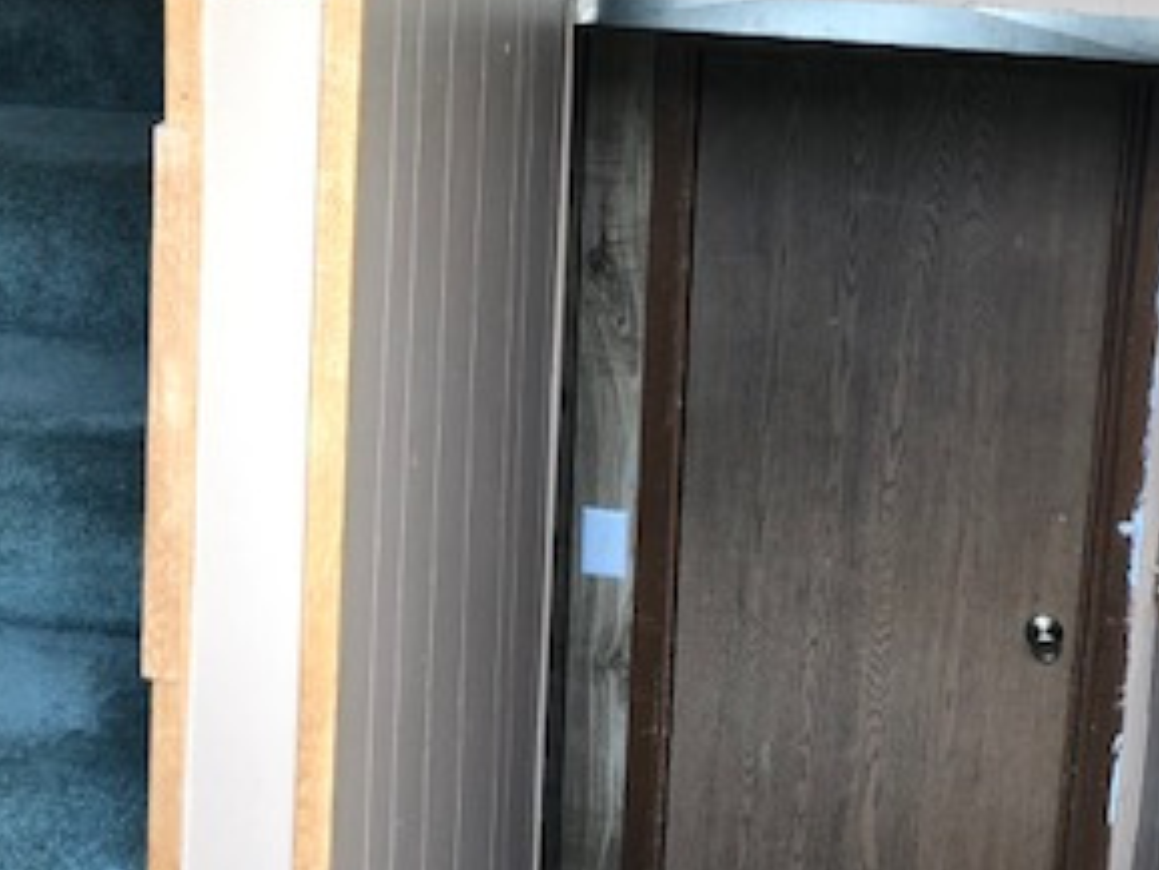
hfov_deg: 31.0
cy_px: 72
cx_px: 421
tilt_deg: -10.7
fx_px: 2077
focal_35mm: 62
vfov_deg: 23.0
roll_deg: -1.7
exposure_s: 1/40
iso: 25
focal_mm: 3.99
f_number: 1.8
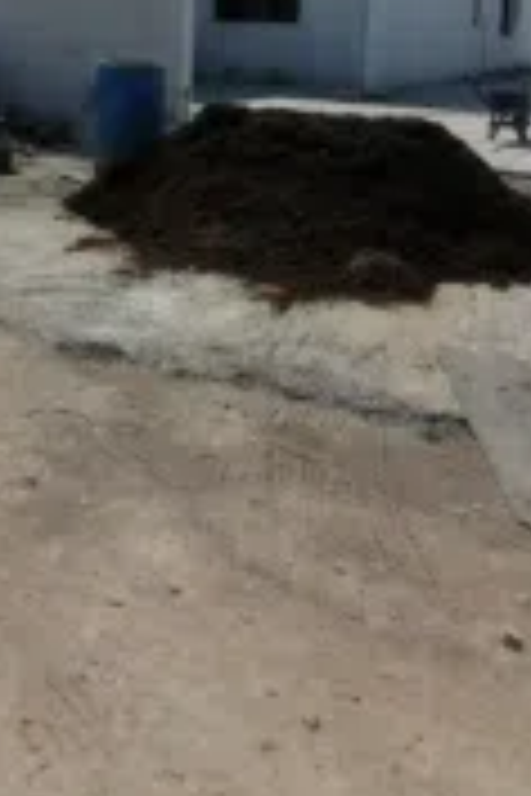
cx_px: 144
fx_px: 885
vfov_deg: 43.8
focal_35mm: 40
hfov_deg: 32.9
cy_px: 67
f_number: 2.4
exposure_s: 1/2667
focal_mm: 1.78
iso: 50
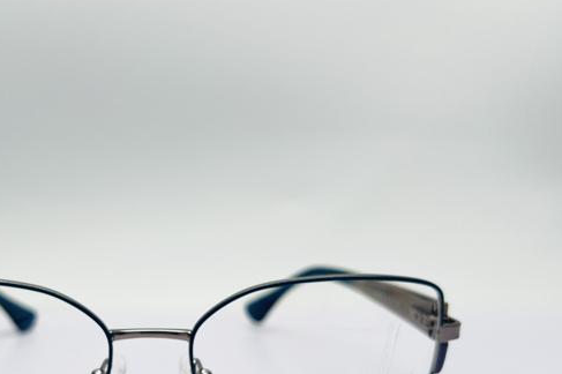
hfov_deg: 42.0
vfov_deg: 28.2
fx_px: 718
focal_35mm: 46
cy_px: 328
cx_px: 175
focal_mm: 5.7
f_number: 1.5
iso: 50
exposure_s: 1/621
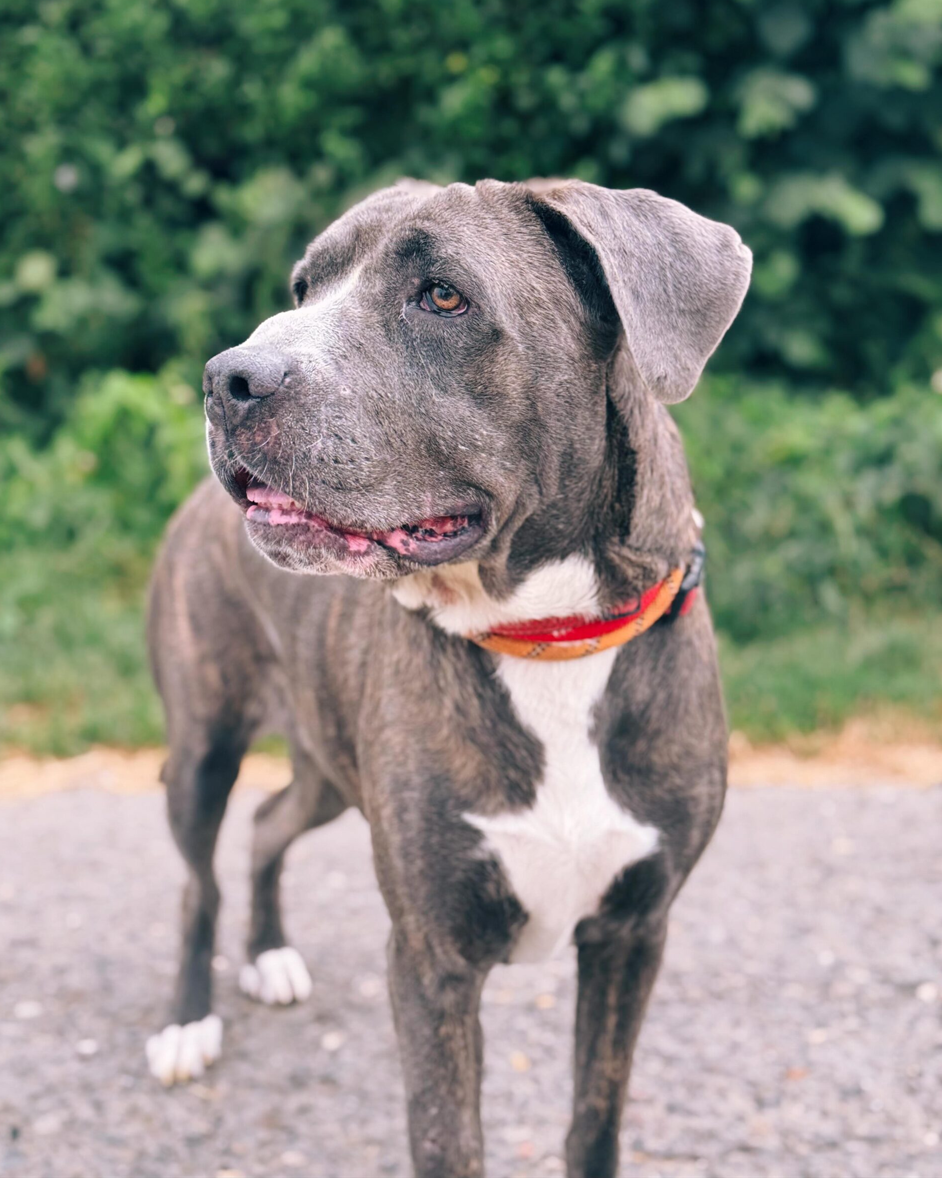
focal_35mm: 51
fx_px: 1778
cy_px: 537
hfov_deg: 29.7
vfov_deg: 36.6
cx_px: 462
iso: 64
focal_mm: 6.76
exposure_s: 1/854
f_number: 1.78
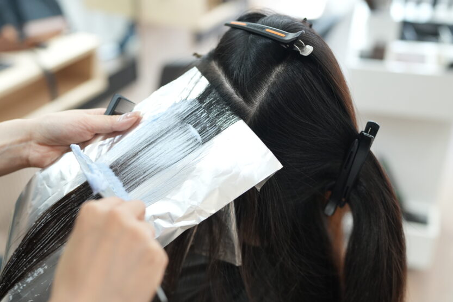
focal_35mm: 43
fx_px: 541
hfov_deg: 45.3
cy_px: 138
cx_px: 200
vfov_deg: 31.2
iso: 1250
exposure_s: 1/250
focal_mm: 35
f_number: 2
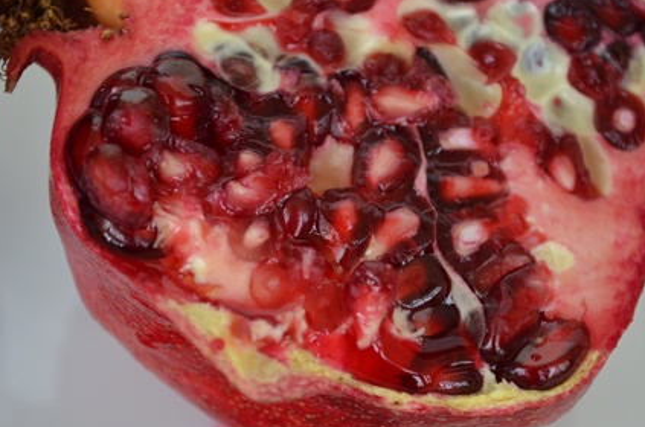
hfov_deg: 20.9
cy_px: 210
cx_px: 345
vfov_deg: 14.0
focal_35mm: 98
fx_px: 1745
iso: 1600
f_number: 5.6
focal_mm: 55
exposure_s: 1/60
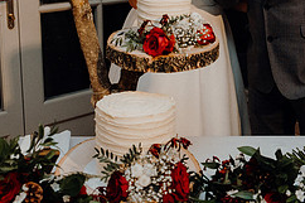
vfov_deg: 22.1
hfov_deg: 33.0
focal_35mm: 60
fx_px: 508
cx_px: 212
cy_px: 25
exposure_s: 1/160
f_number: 3.5
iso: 2500
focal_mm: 25
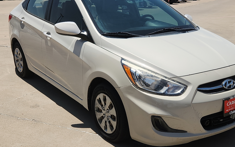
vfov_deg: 41.8
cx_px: 132
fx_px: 192
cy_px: 77
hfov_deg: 62.7
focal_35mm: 30
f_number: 1.8
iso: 50
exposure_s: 1/2500
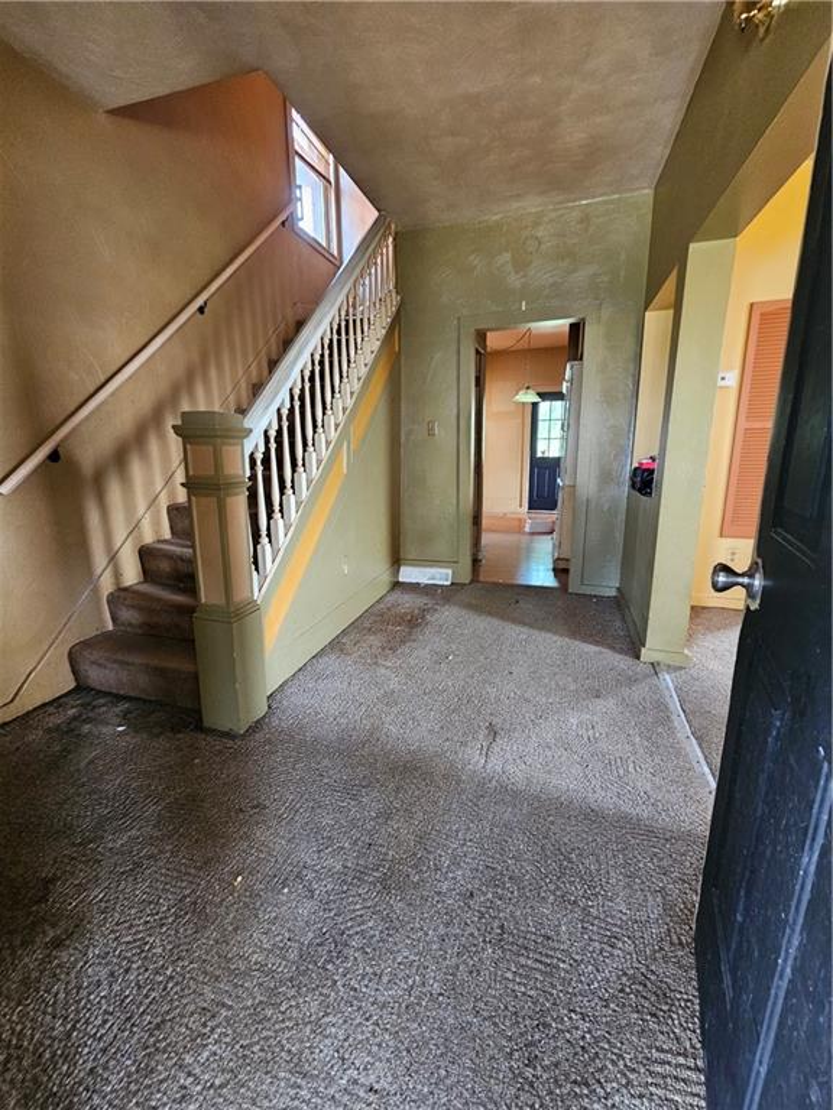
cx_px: 416
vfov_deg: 106.2
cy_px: 555
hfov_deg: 89.9
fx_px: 417
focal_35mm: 13
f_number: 2.2
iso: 400
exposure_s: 1/30
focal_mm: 2.2
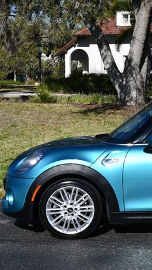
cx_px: 188
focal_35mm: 101
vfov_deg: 21.2
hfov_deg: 11.7
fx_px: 724
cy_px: 135
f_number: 9
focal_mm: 32
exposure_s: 1/320
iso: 100
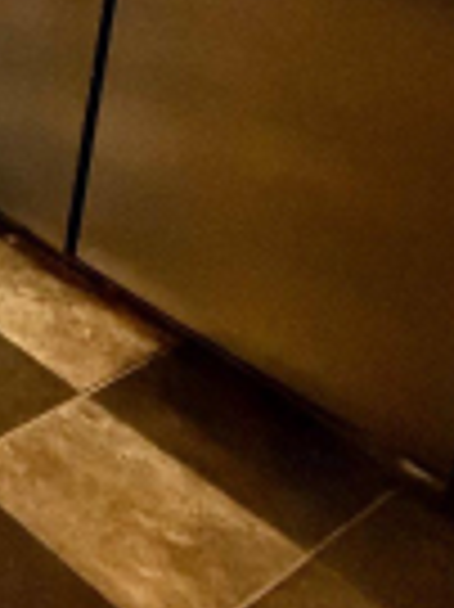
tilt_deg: -9.9
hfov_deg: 14.6
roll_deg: -2.2
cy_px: -336
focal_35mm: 69
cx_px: -611
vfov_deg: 22.4
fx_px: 1209
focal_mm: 2.22
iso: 1000
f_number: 2.2
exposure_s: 1/60
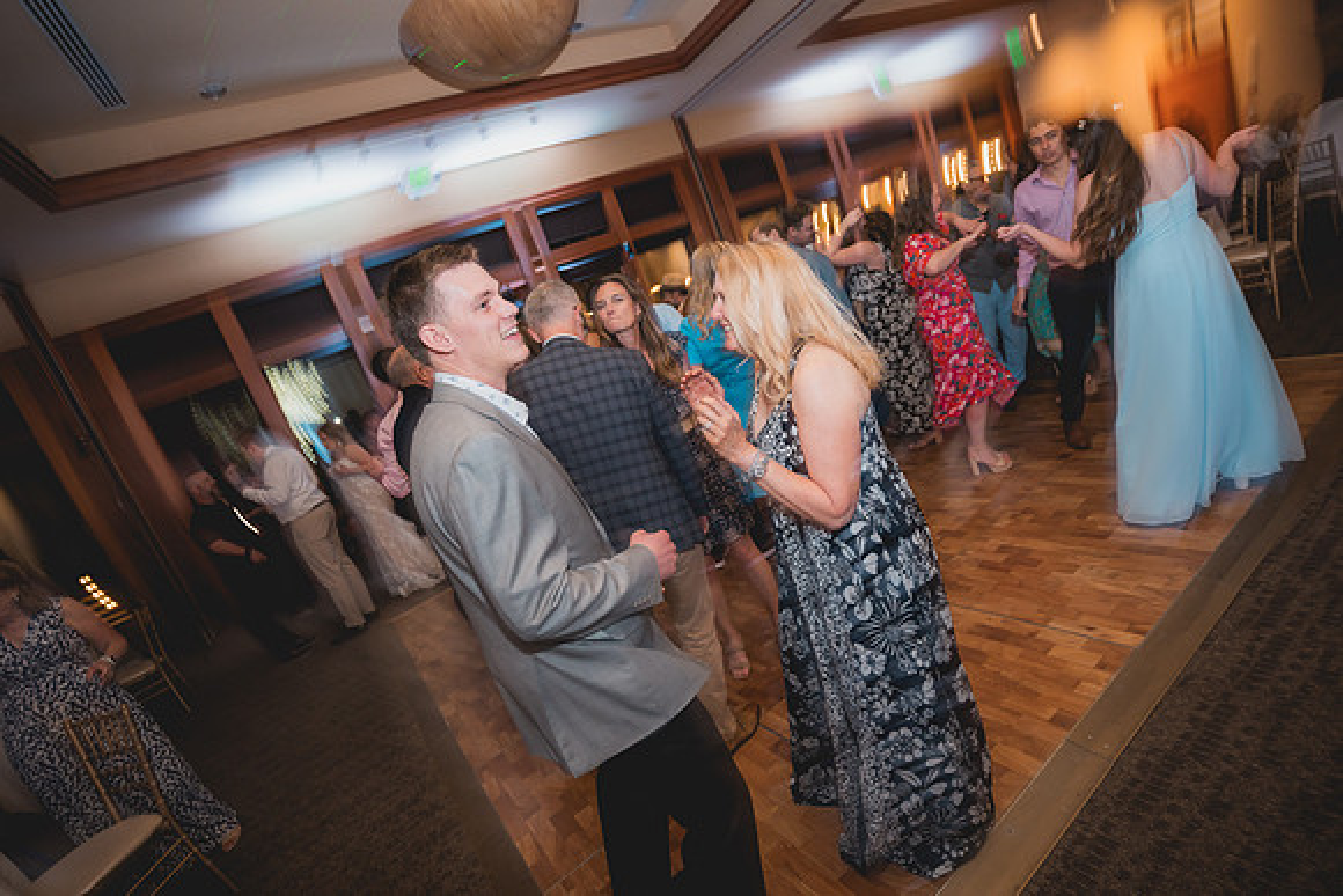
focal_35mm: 17
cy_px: 448
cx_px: 672
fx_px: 634
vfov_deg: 70.5
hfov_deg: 93.3
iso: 1000
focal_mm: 17
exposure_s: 1/25
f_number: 2.8
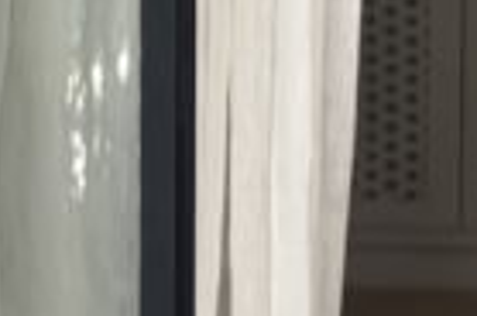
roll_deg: -2.6
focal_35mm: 156
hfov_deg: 12.2
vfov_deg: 8.7
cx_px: 841
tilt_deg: -6.4
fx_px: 2062
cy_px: -62
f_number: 1.5
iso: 40
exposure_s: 1/194
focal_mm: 5.7
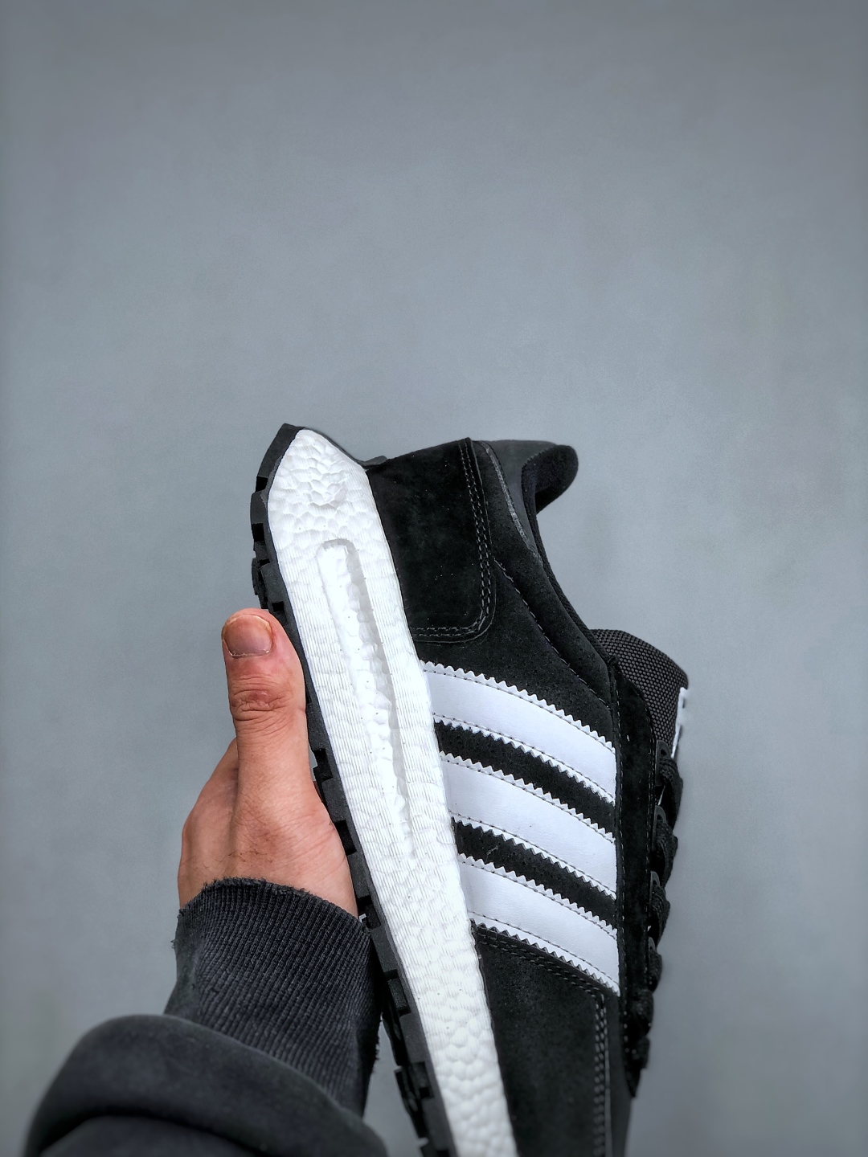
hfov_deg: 25.7
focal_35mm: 57
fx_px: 1906
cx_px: 434
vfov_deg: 33.8
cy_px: 578
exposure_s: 1/100
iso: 32
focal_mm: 6.6
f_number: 2.8
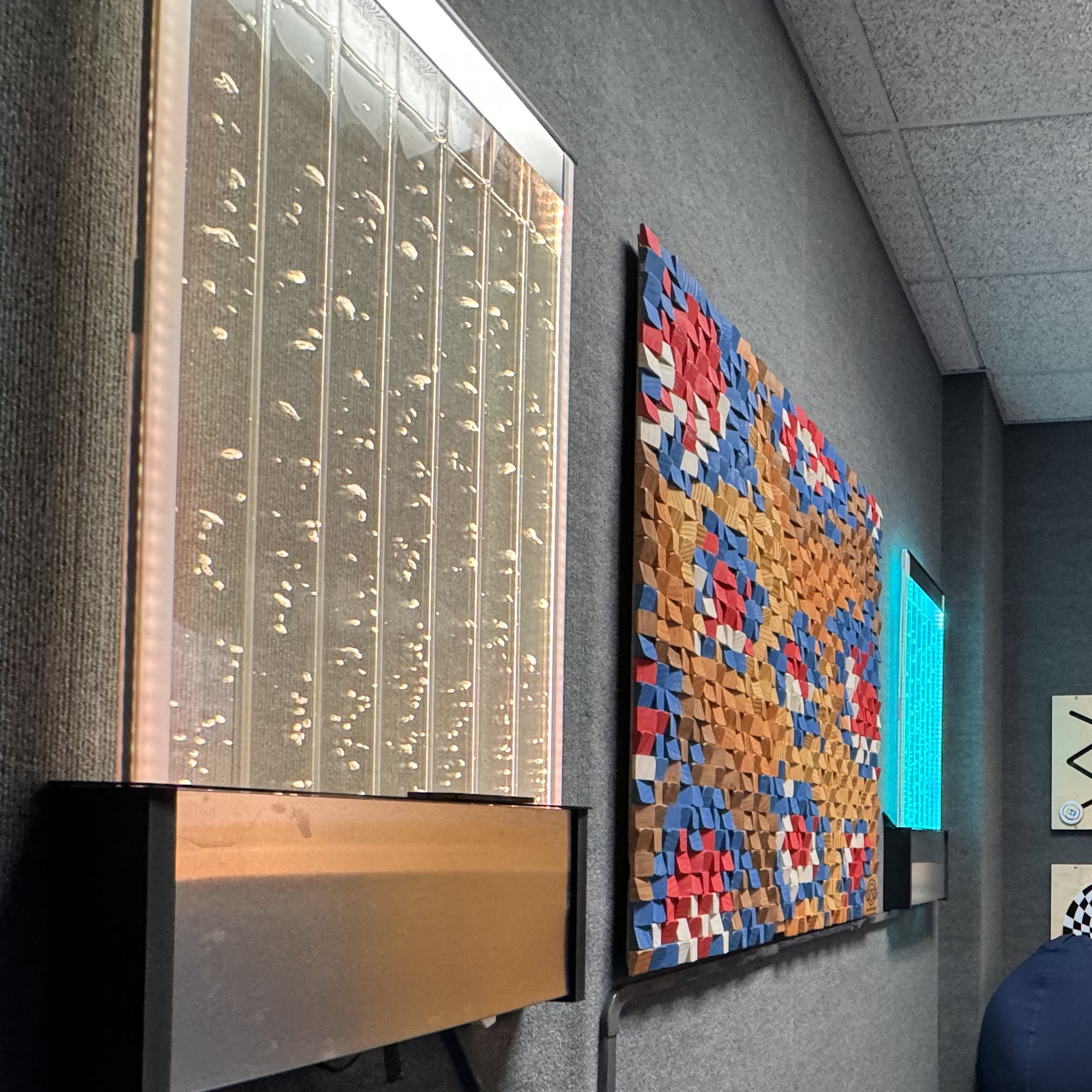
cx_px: 1059
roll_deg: +0.0
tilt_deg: +1.4
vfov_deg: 59.6
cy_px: 817
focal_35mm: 25
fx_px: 892
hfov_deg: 52.0
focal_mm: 2.22
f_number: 2.2
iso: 400
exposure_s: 1/50
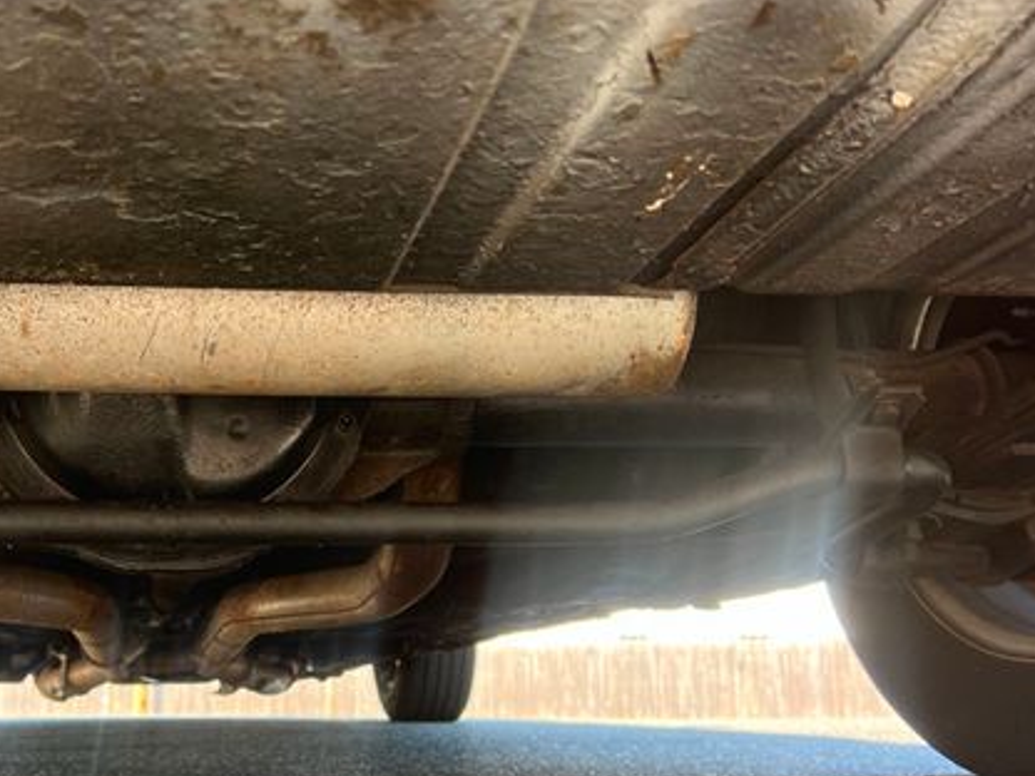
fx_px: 1196
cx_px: 299
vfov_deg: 35.5
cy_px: 535
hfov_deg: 45.6
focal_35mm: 40
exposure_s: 1/156
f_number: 1.5
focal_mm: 5.7
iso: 64
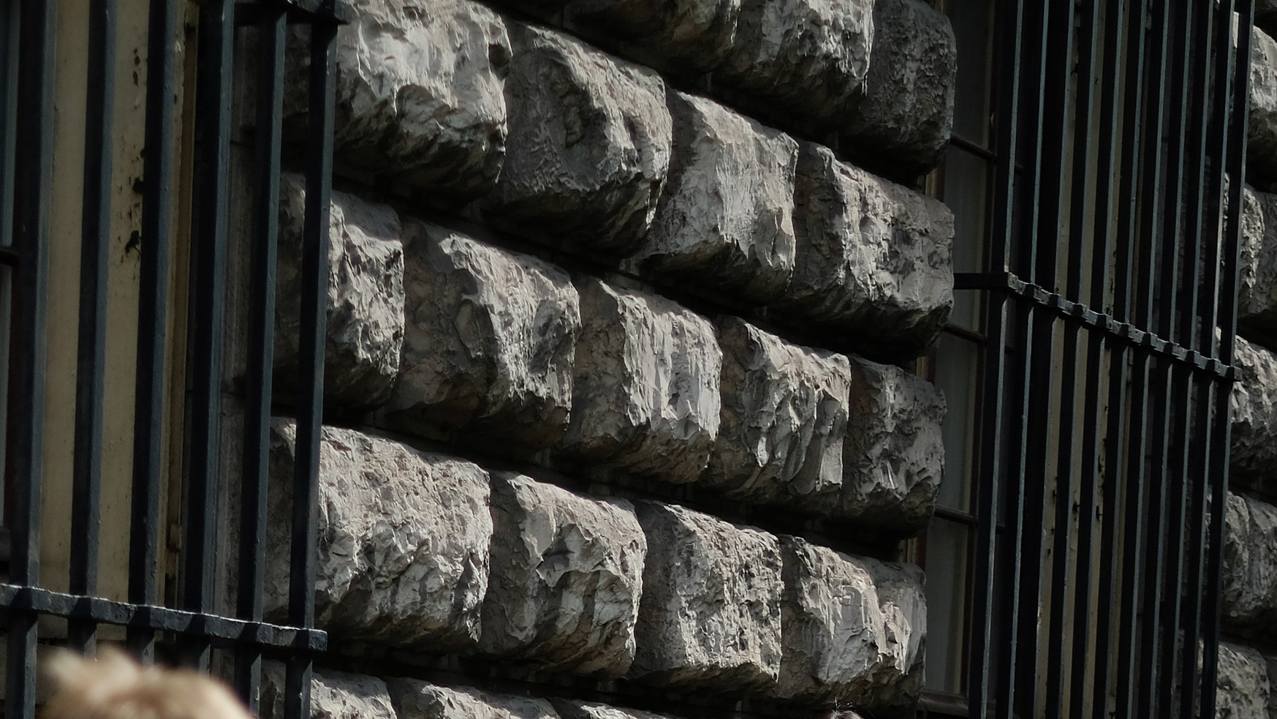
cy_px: 1298
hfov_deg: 17.5
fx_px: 4131
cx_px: 812
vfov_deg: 9.5
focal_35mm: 122
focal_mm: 35
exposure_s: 1/4000
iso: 200
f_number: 1.4
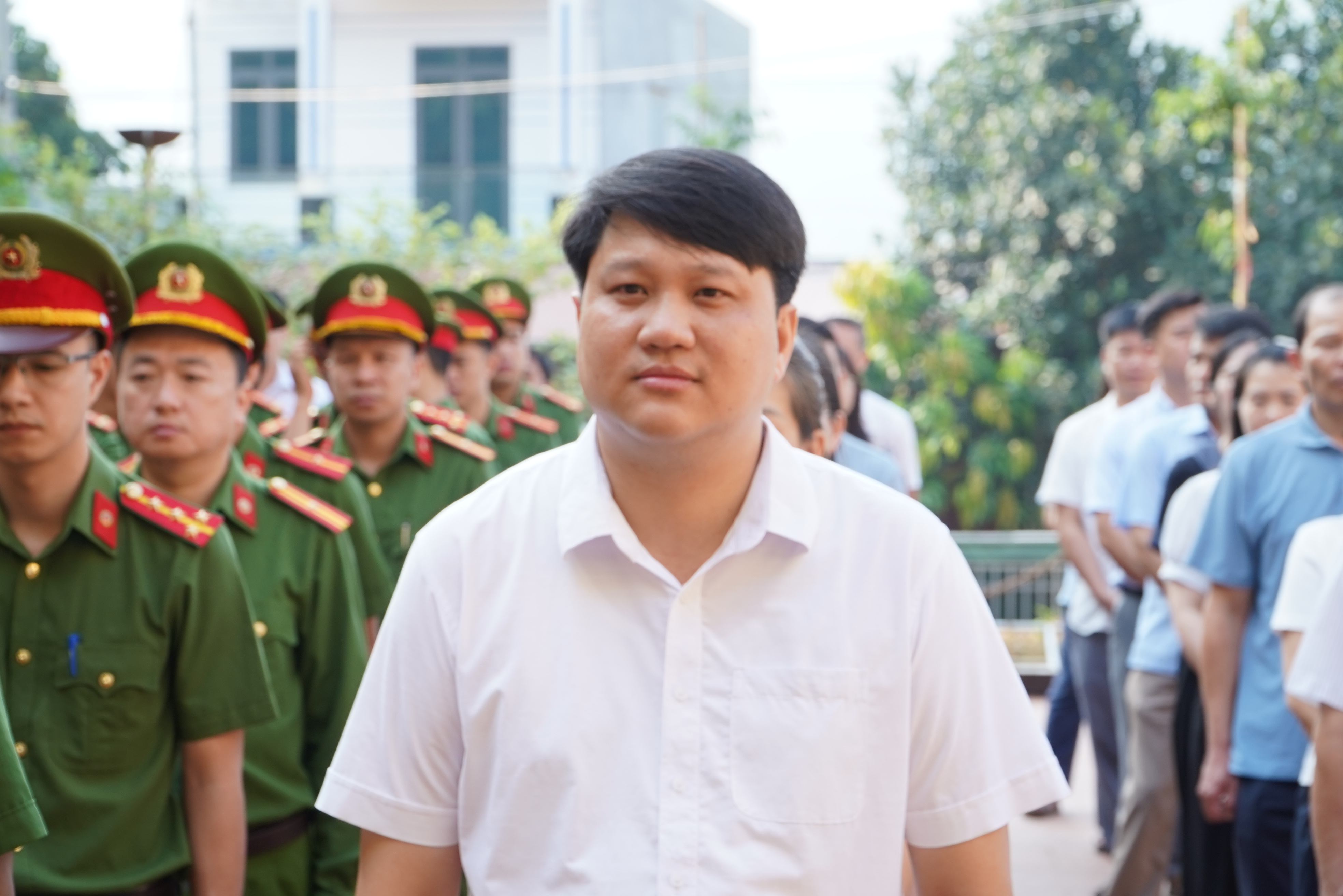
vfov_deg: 17.3
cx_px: 672
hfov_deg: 25.7
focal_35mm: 79
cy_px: 448
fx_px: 2947
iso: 250
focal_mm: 53
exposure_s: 1/160
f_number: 5.6
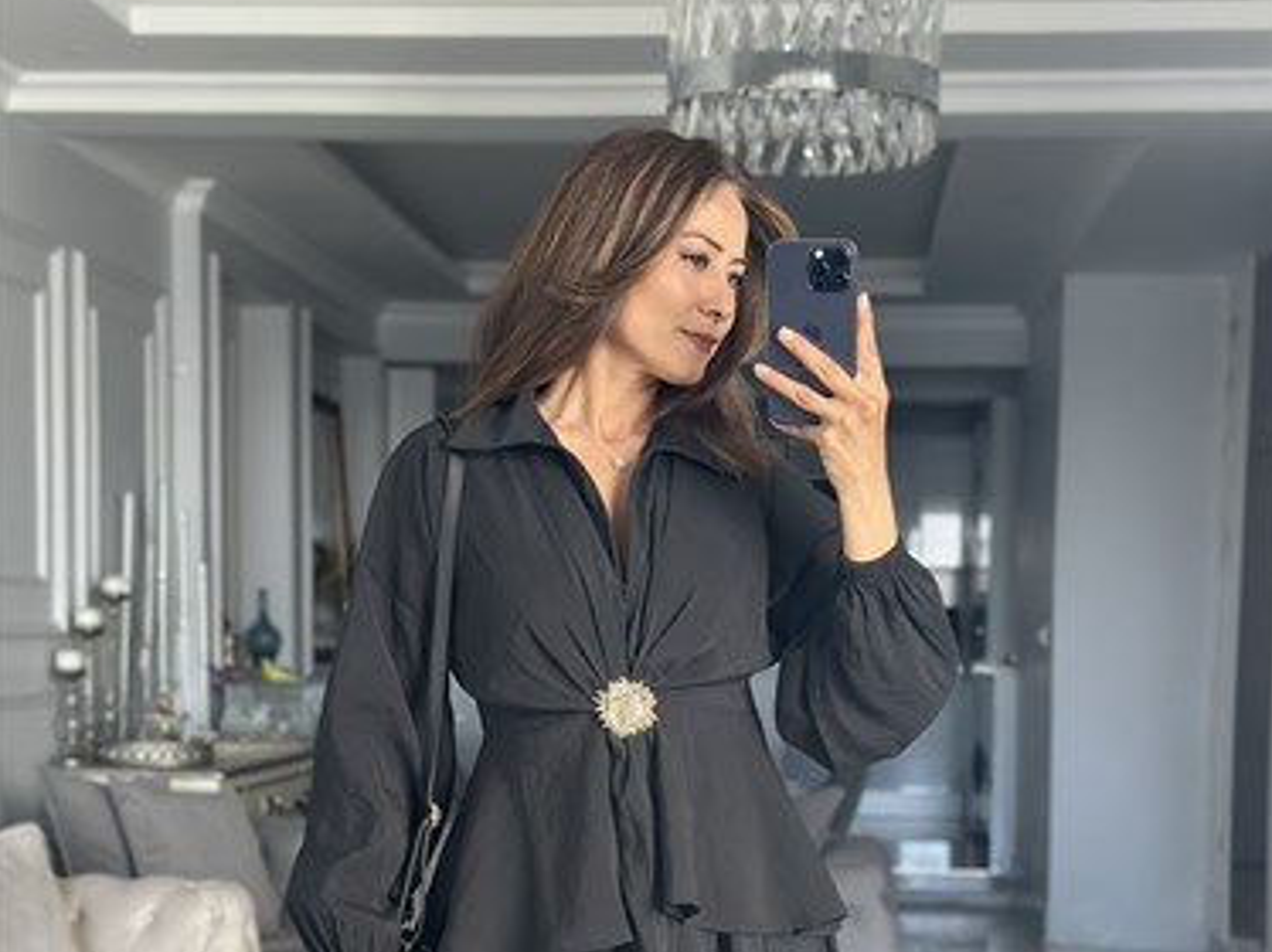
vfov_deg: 22.2
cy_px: 779
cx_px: 636
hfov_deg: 29.8
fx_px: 2387
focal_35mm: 65
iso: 100
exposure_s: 1/130
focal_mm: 6.86
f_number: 1.78
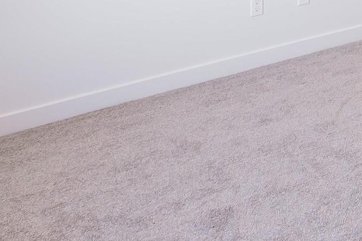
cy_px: -195
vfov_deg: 17.5
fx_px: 634
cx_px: 400
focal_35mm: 63
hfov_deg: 28.8
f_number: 5
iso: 400
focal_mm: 14
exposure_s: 1/50
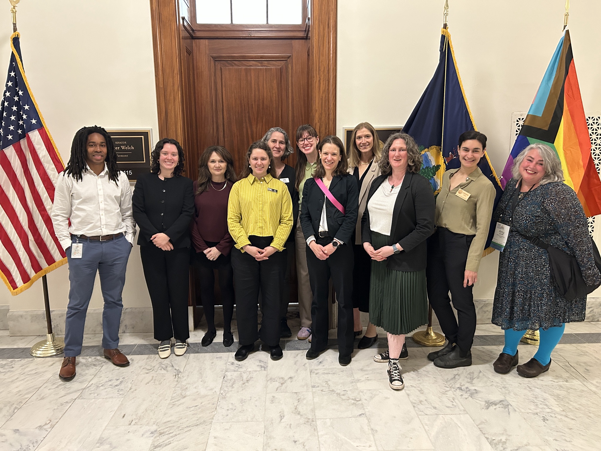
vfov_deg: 53.1
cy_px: 226
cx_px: 300
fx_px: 451
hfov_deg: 67.3
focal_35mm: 26
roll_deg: +1.1
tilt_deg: -10.7
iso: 500
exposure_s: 1/40
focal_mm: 5.7
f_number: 1.5
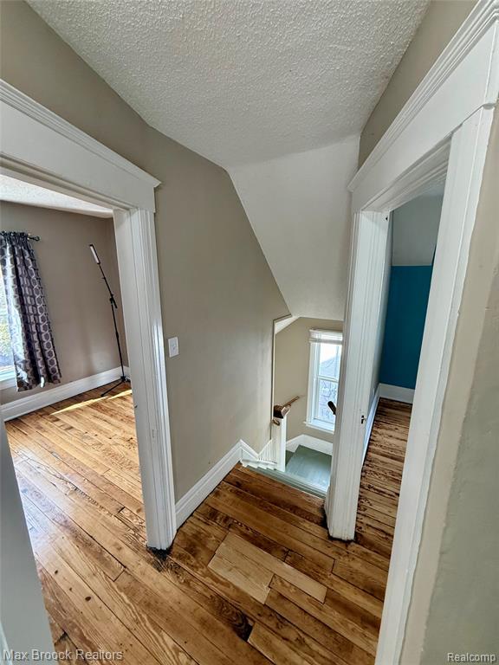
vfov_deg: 102.1
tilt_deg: -13.7
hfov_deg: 85.7
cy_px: 332
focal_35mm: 14
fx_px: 269
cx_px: 250
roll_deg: -1.1
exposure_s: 1/120
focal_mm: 2.22
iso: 250
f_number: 2.2
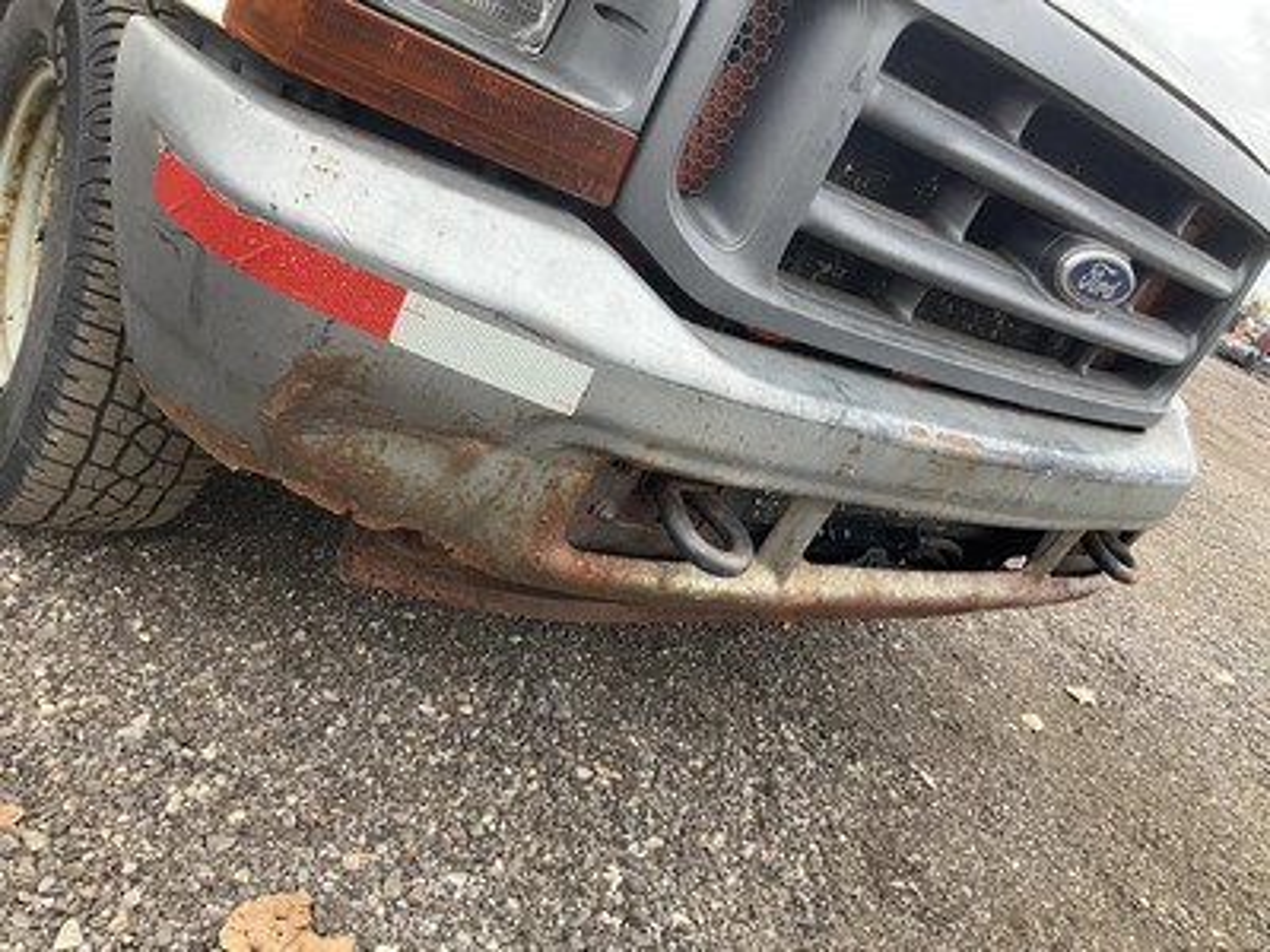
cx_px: 635
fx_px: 1064
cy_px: 476
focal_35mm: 29
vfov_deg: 48.2
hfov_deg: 61.7
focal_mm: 3
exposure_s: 1/125
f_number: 1.8
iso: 20
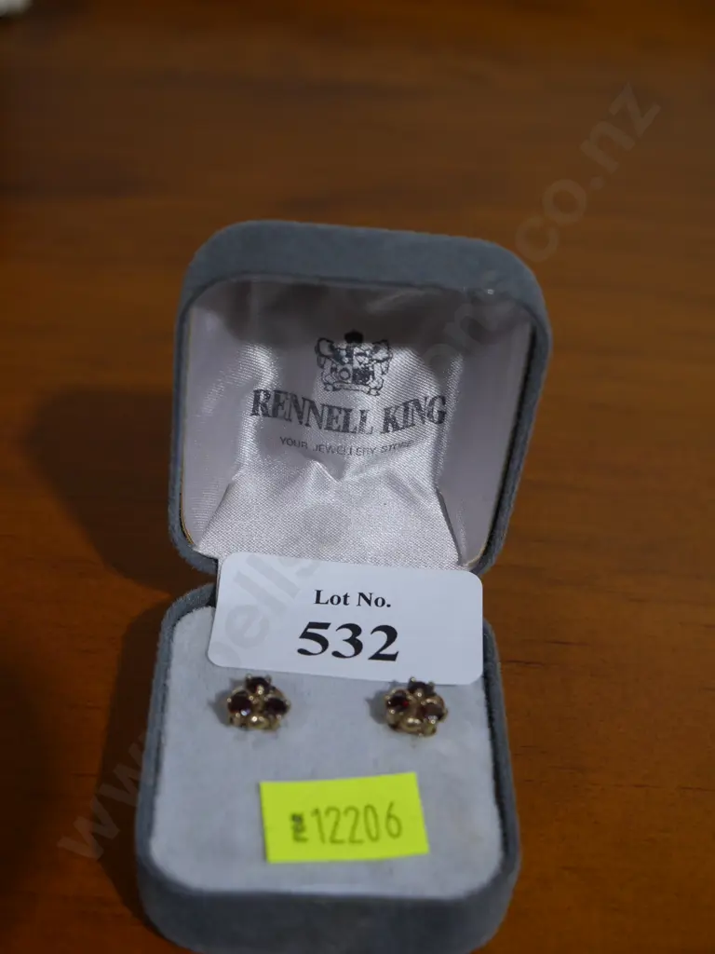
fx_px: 1432
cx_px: 358
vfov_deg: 36.8
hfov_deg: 28.0
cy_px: 477
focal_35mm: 52
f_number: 5.3
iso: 400
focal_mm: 26
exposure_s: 1/60
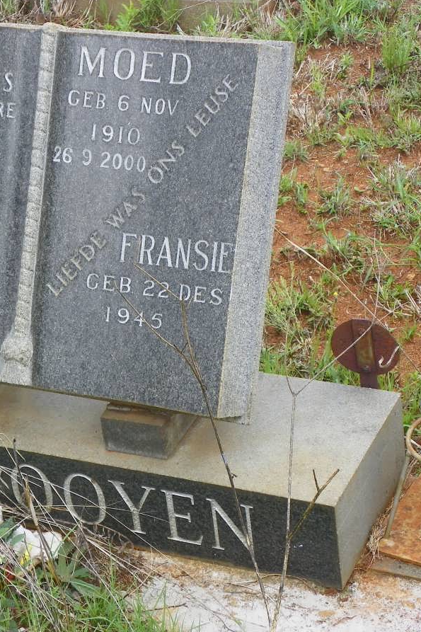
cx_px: 117
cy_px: 316
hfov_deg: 13.4
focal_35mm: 102
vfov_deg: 20.0
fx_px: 1790
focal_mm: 13
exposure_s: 1/200
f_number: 3.5
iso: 64
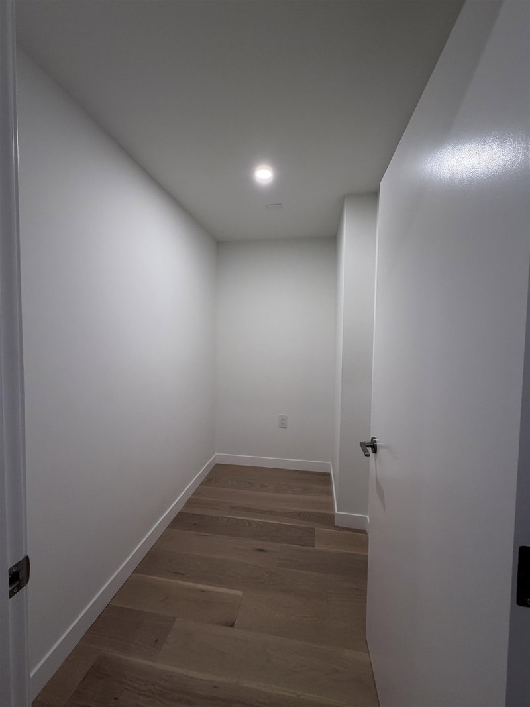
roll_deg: -1.6
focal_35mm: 14
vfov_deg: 102.1
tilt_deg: -2.8
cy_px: 354
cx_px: 265
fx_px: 286
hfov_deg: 85.7
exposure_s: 1/60
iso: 200
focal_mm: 2.22
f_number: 2.2
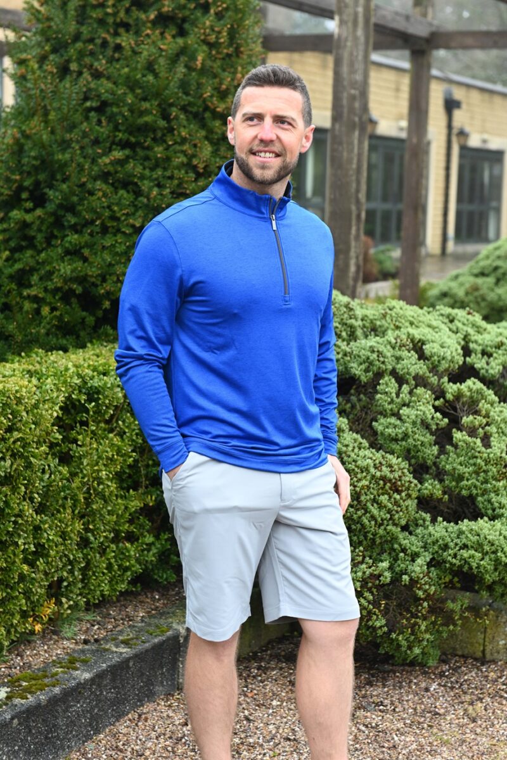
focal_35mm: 70
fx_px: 1479
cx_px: 254
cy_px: 380
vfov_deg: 28.8
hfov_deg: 19.5
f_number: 5
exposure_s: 1/100
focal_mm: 70
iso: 500
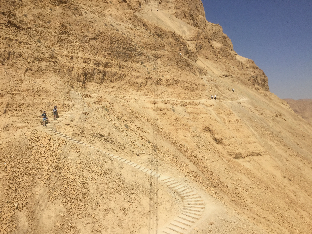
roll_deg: -0.5
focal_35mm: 31
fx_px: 279
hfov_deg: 58.4
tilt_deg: -2.2
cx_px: 156
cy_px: 117
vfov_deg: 45.4
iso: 25
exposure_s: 1/3401
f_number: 2.4
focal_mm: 3.3
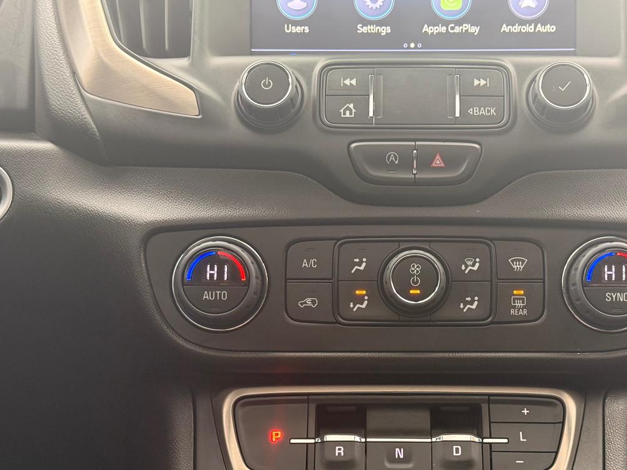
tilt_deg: -8.4
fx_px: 1105
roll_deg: -1.5
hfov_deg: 31.6
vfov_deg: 24.0
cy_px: 297
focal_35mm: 61
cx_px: 380
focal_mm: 6.76
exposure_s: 1/60
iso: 200
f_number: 1.78
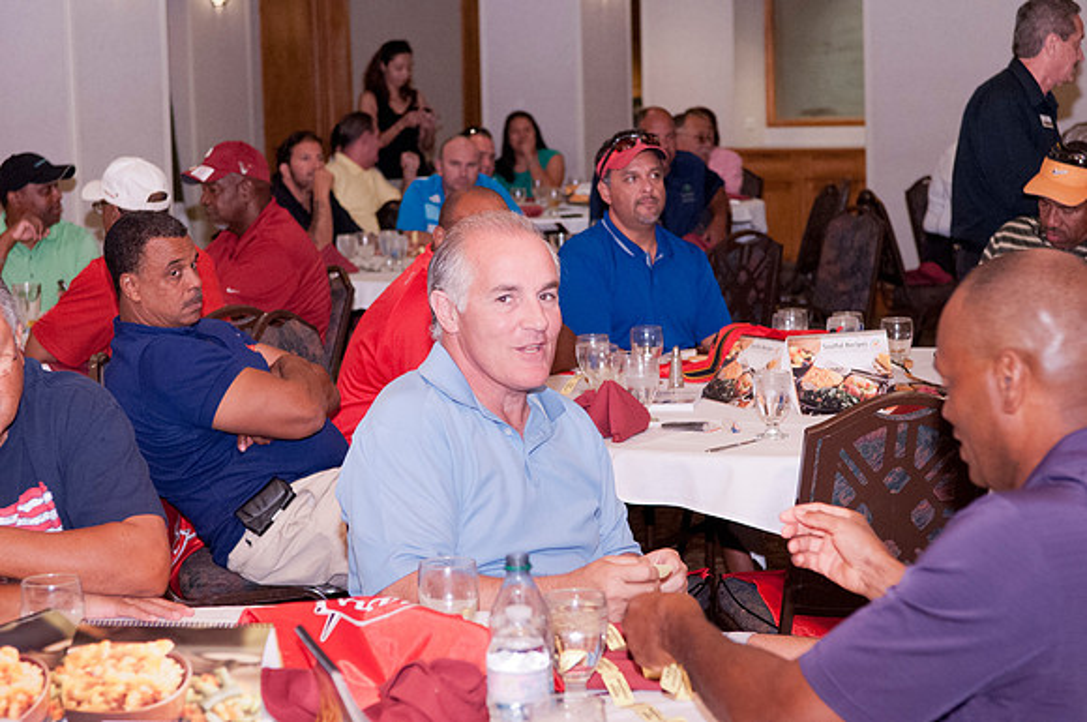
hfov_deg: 24.6
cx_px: 544
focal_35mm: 82
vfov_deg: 16.5
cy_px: 361
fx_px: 2488
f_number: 4.5
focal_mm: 55
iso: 1250
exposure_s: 1/100
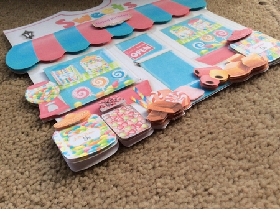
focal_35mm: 32
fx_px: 258
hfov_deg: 56.9
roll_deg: +2.6
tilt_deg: -43.7
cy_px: 104
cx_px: 140
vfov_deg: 44.0
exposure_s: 1/100
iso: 40
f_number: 2.4
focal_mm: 3.3
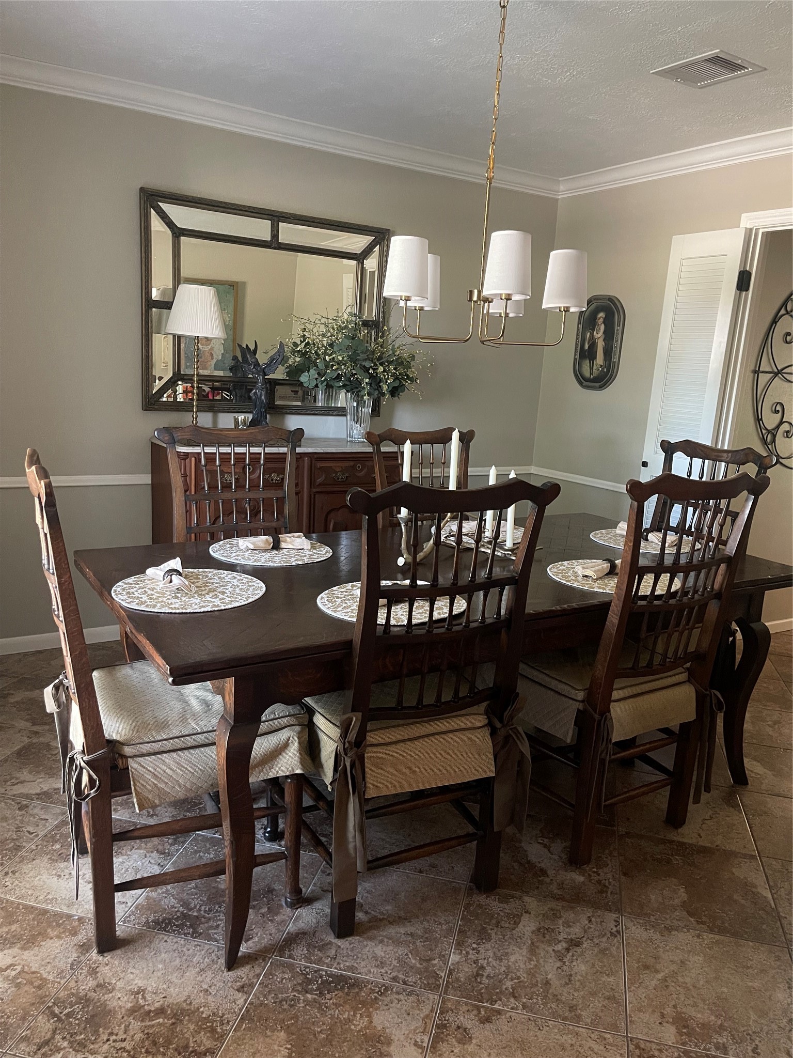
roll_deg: -4.0
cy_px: 529
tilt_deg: -12.2
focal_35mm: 25
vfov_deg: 69.4
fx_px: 764
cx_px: 396
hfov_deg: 54.9
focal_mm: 5.1
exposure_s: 1/34
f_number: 1.6
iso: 640
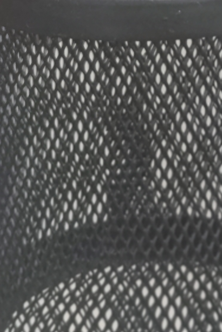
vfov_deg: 11.4
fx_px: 1609
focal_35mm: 174
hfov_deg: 7.9
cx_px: 223
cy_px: -126
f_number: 1.6
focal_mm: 6.14
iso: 1250
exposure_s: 1/50
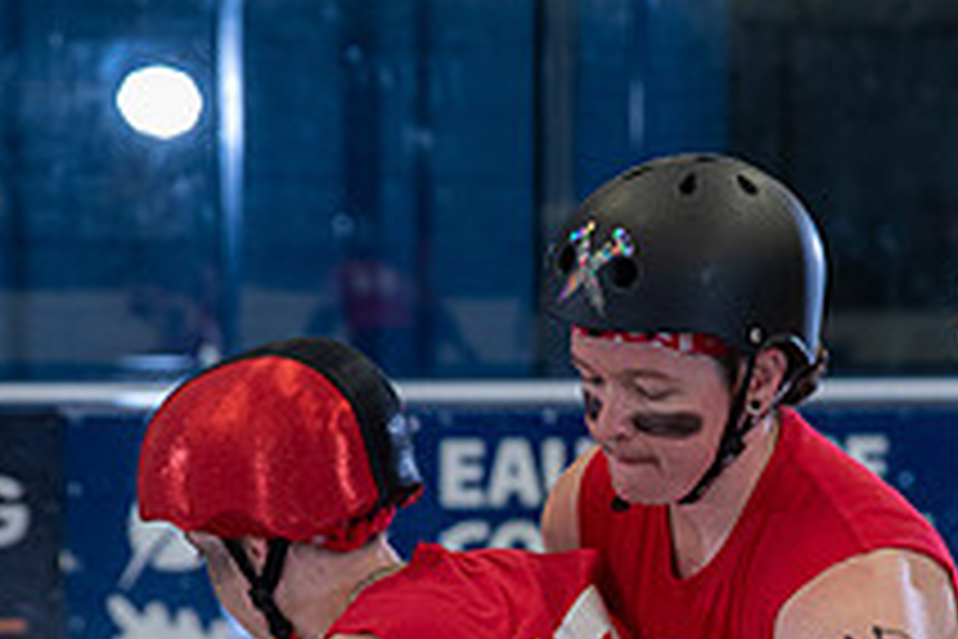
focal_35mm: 177
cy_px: 736
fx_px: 4710
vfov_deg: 7.7
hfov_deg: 11.6
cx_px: 661
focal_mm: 65
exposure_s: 1/640
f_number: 3.2
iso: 1250
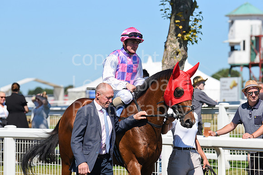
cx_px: 132
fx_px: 1242
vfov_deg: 8.1
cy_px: 88
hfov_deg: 12.1
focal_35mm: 170
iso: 400
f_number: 5.6
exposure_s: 1/2500
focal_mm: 170
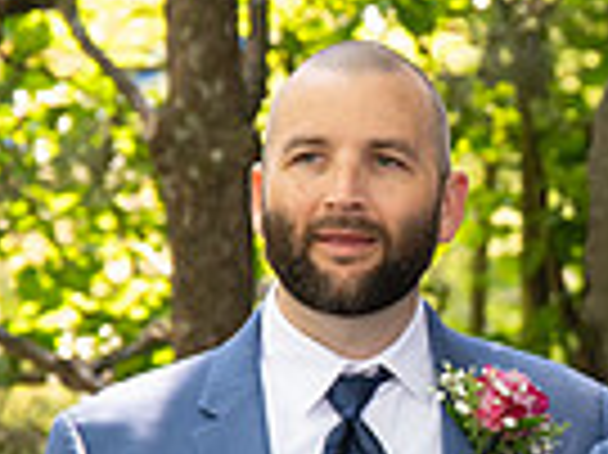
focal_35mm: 362
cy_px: 368
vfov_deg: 4.1
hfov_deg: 5.5
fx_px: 6353
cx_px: 746
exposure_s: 1/400
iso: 1000
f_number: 4
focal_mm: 70
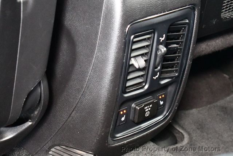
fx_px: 713
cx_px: 116
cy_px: 78
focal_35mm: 110
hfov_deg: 18.6
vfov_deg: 12.5
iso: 12800
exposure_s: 1/15
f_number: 5.6
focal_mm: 55
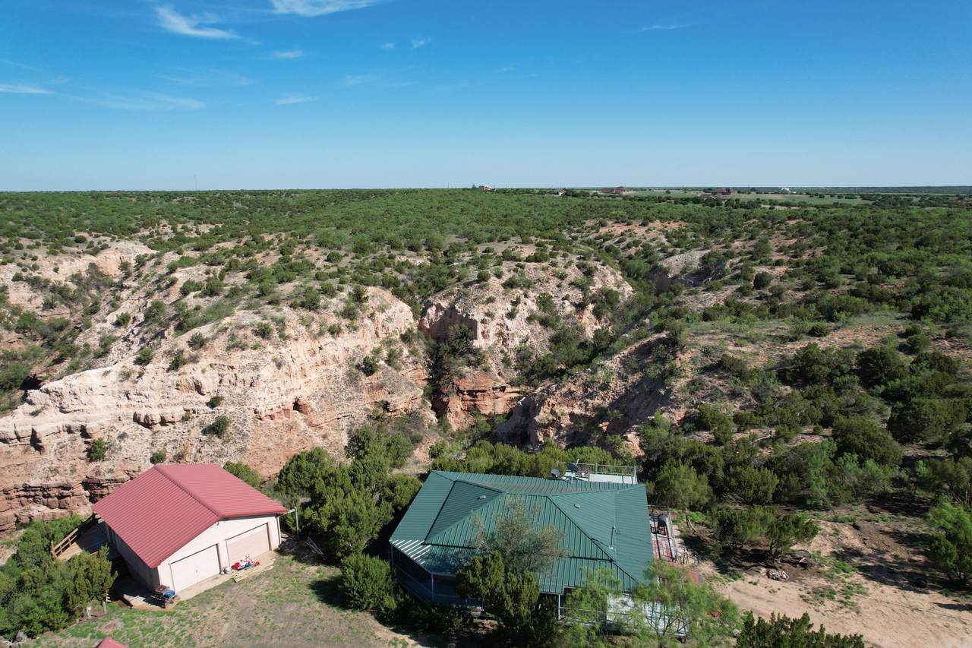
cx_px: 486
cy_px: 324
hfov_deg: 78.6
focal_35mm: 22
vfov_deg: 57.2
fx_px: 594
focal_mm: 8.38
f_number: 2.8
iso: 100
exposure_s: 1/2000
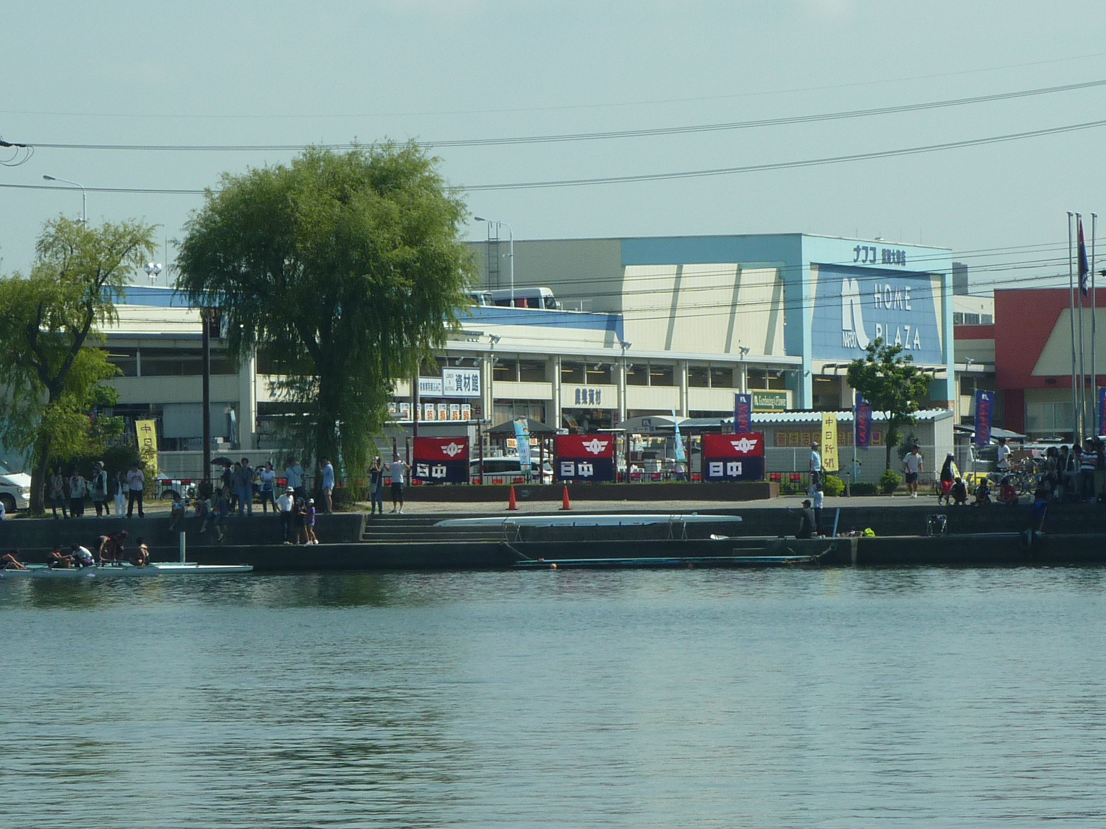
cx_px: 553
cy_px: 414
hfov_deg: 8.6
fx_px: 7349
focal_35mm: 230
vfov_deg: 6.5
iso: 80
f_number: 5.6
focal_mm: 21
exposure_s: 1/500
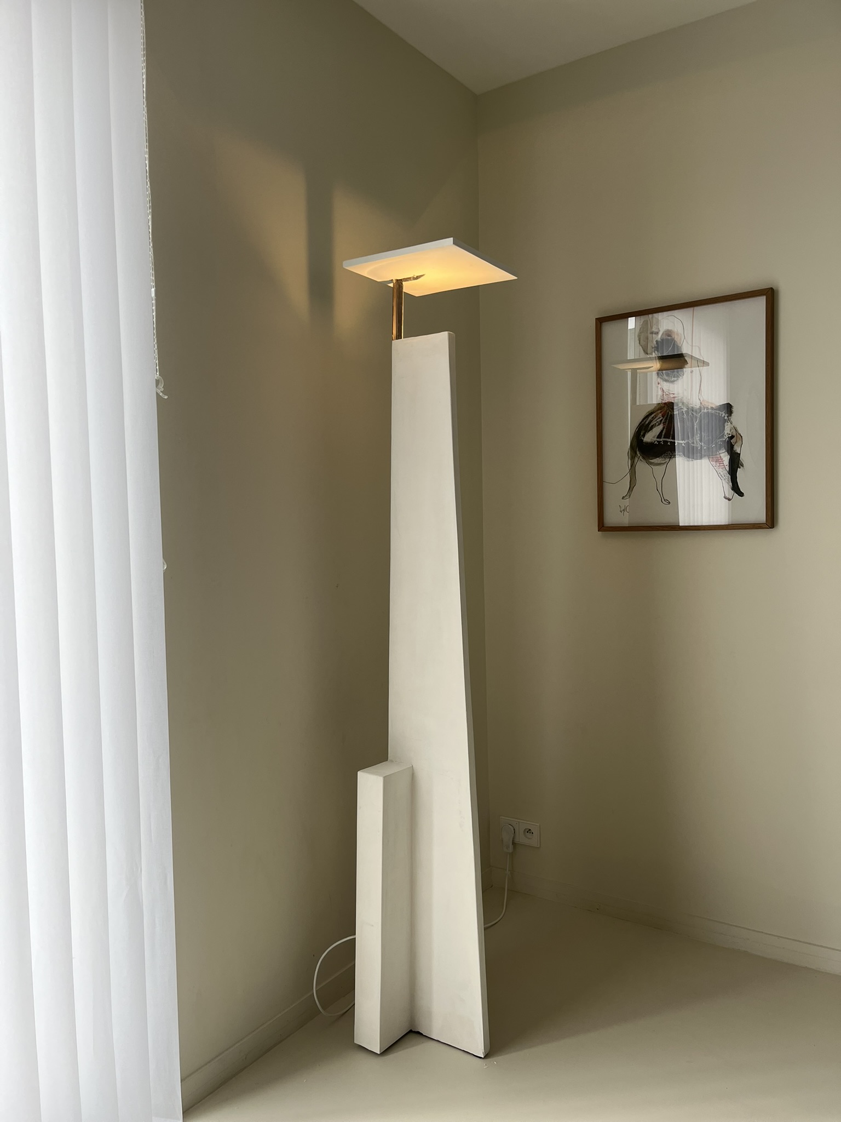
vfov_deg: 67.3
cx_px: 420
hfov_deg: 53.1
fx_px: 842
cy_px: 561
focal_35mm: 26
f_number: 1.6
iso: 32
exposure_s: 1/116
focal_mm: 5.1
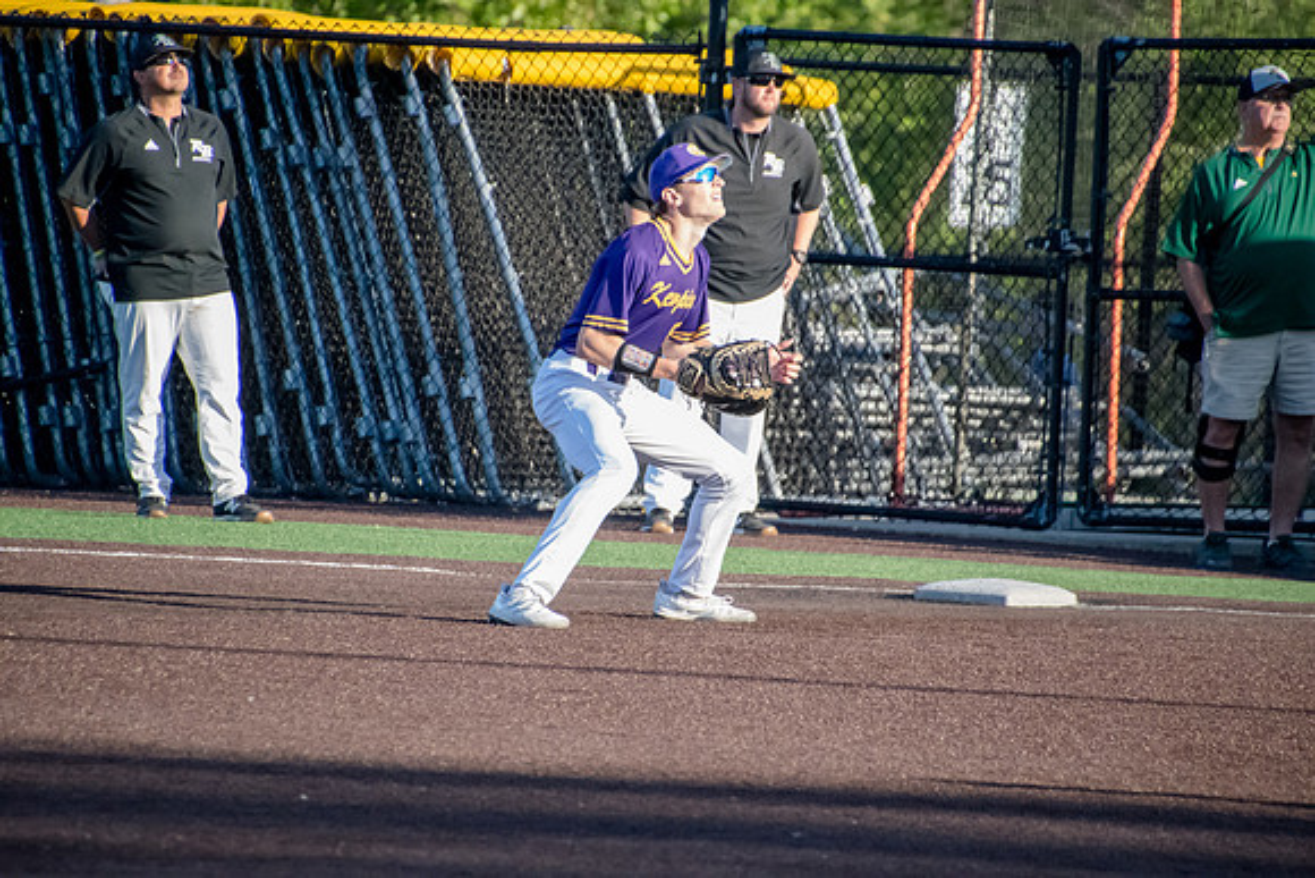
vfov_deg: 2.3
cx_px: 658
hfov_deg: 3.4
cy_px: 439
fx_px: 21921
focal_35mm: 600
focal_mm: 400
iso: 5000
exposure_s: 1/2500
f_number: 6.3
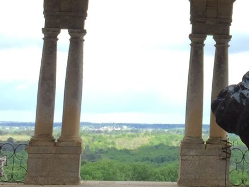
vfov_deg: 10.9
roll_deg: -1.0
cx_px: 295
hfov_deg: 14.4
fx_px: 956
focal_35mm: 133
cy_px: -53
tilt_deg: +11.7
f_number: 2.2
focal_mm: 4.15
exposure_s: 1/430
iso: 32
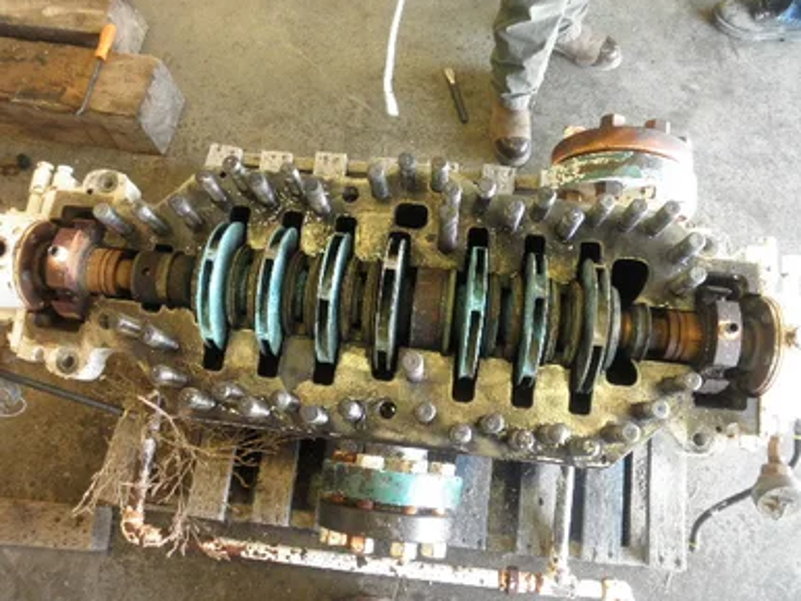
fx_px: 671
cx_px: 398
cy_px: 303
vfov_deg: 48.3
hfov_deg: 61.6
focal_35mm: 29
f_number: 3
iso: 200
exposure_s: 1/30
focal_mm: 5
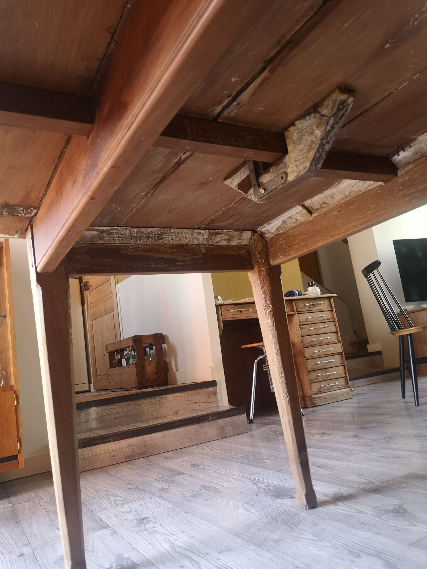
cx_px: 214
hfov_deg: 51.4
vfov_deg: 65.3
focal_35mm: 27
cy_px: 284
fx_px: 444
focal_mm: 5.58
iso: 200
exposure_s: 1/33.3
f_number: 1.8
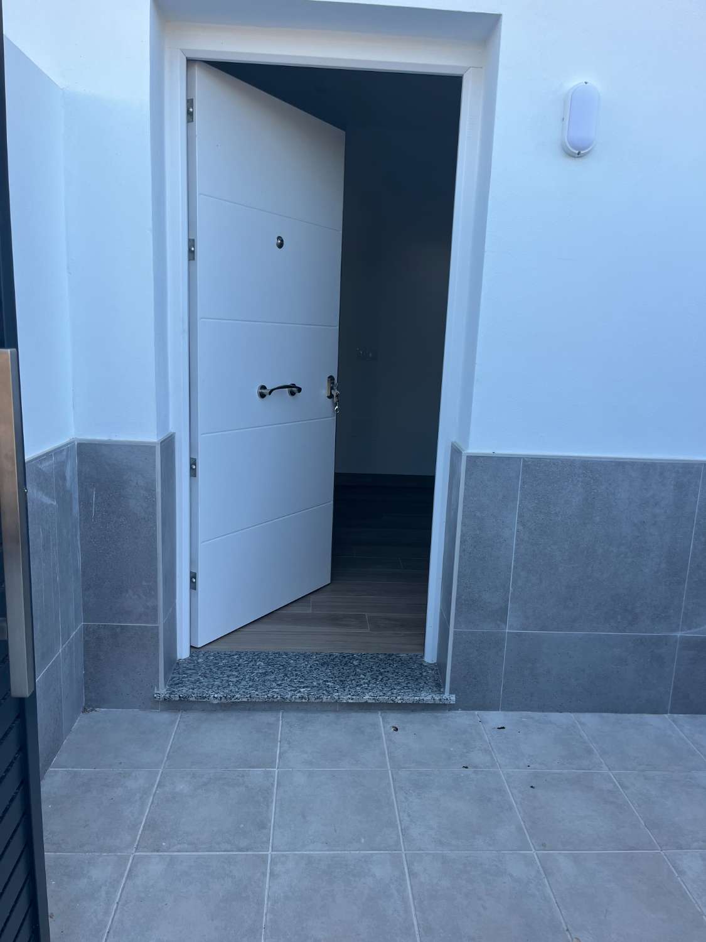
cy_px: 471
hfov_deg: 53.1
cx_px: 353
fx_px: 707
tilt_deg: -11.6
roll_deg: -2.2
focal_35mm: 26
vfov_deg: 67.3
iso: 50
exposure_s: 1/424
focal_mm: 5.1
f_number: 1.6
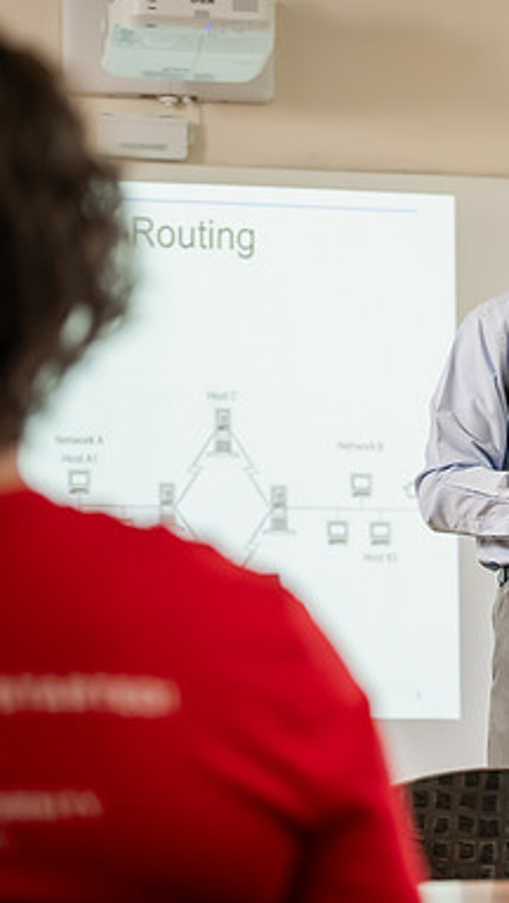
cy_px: 449
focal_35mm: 111
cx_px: 648
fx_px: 2658
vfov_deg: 19.3
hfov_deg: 10.7
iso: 1000
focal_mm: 70
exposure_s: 1/200
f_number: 3.2
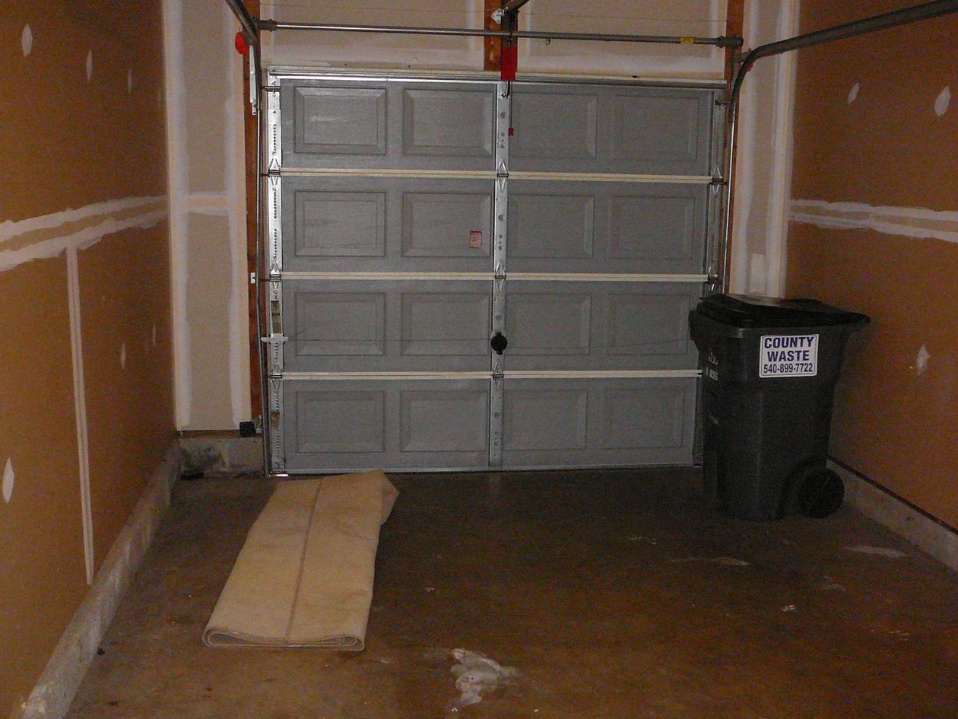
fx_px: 1107
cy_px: 393
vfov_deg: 35.9
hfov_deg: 46.8
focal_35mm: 40
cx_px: 495
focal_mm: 5.2
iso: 400
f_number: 2.8
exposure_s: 1/30
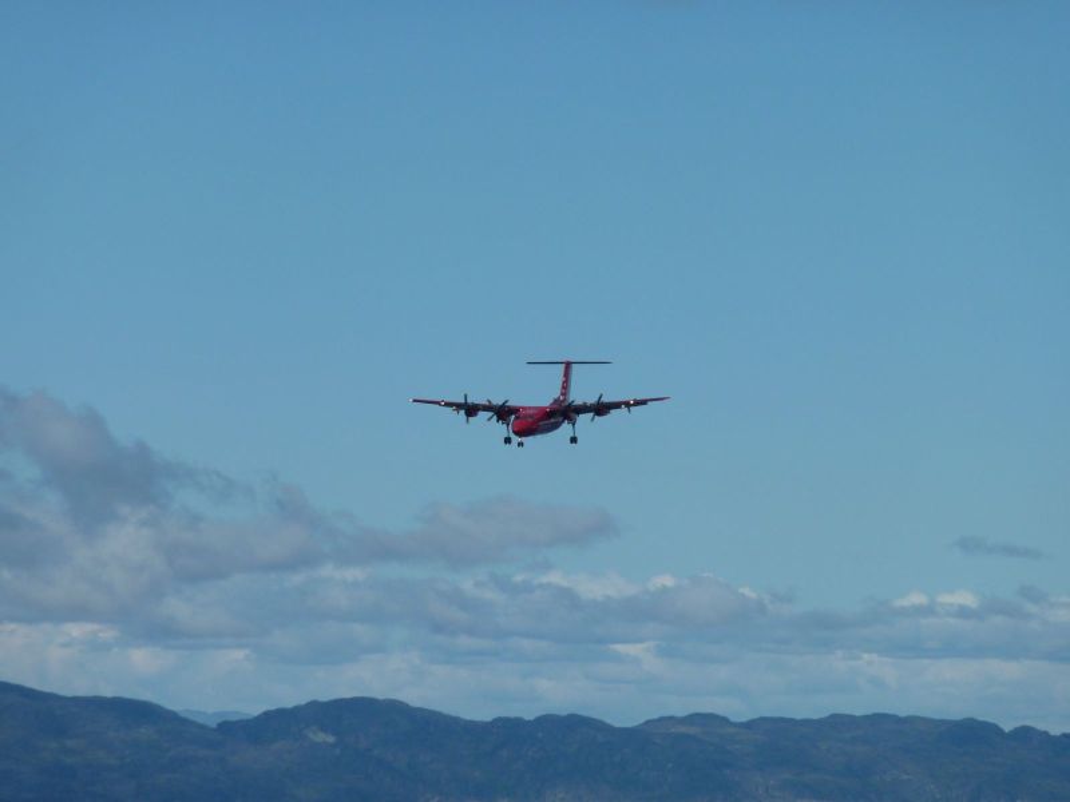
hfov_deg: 6.6
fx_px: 9273
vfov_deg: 5.0
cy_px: 401
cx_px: 535
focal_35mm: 300
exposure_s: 1/1000
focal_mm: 49.2
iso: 80
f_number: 6.3
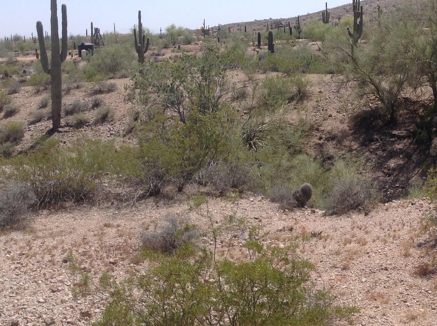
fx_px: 794
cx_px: 290
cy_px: 95
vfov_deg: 23.1
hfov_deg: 30.5
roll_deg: +1.0
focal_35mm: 63
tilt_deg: -5.9
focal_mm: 4.28
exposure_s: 1/2016
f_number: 2.4
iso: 50
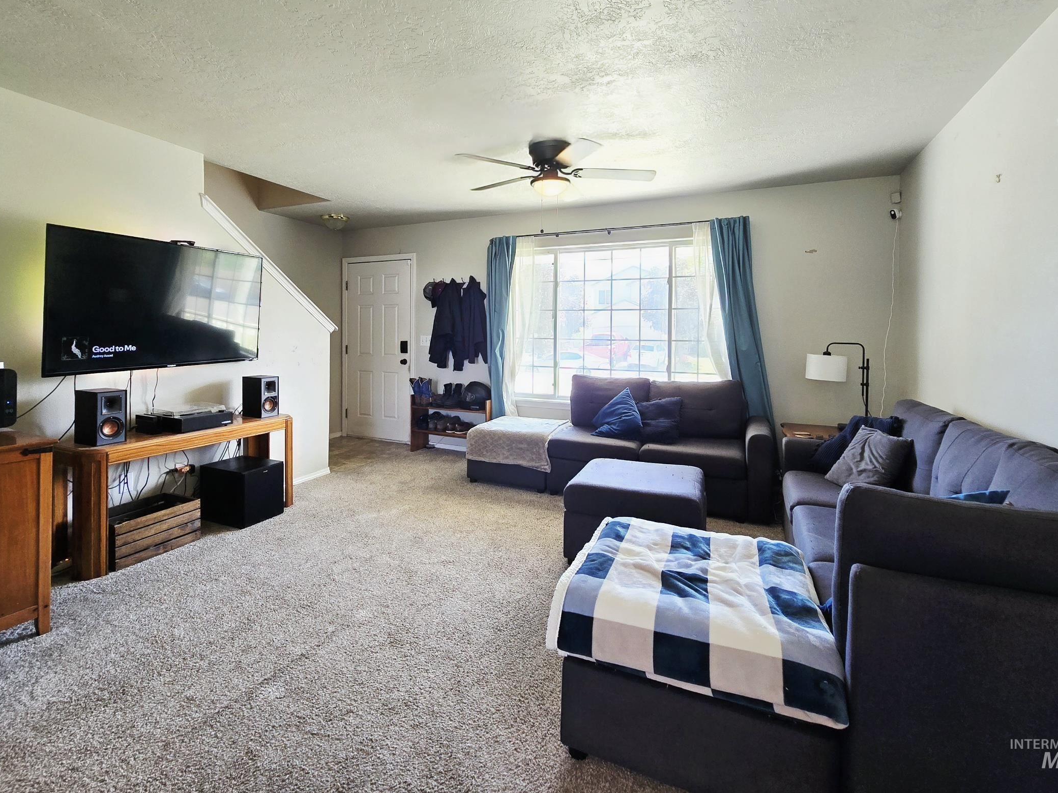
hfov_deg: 98.2
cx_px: 517
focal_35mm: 15
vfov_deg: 81.2
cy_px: 340
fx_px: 458
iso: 80
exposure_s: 1/60.2
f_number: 2.2
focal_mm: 2.2
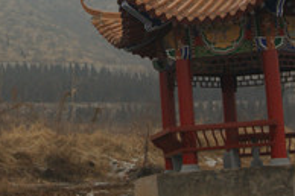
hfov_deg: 14.6
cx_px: 14
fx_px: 1138
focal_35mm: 139
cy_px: -24
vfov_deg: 9.7
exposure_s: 1/250
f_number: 11
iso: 400
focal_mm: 30
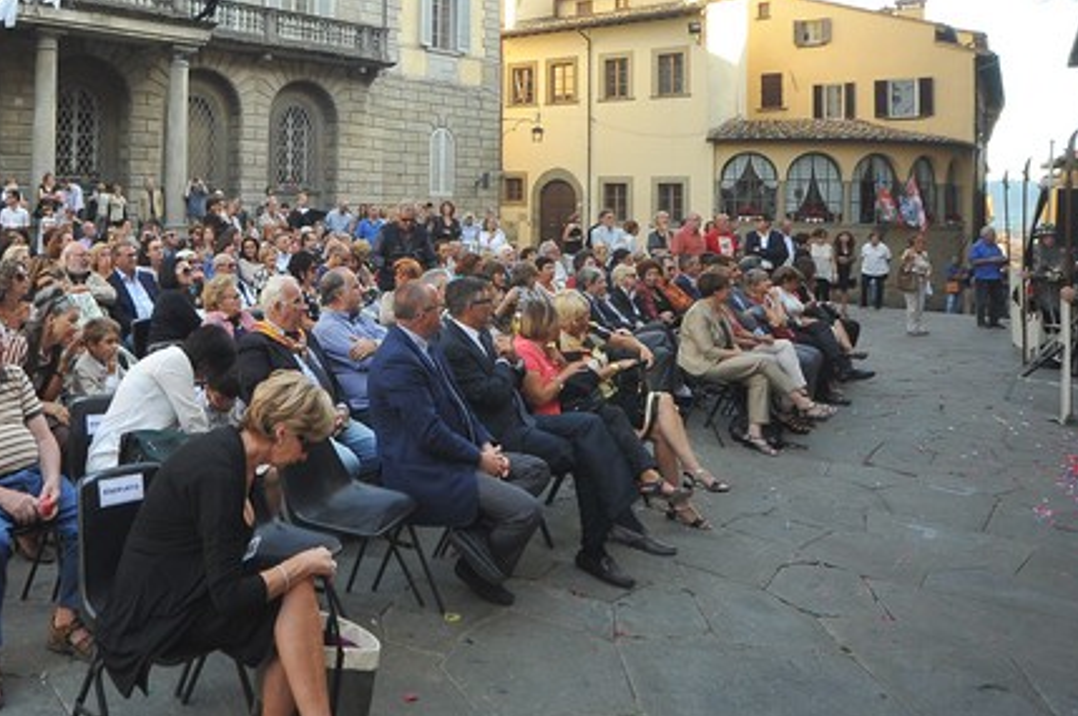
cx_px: 269
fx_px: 837
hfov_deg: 61.8
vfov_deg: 44.4
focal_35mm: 28
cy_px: 158
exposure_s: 1/1250
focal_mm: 15
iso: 1600
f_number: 3.5
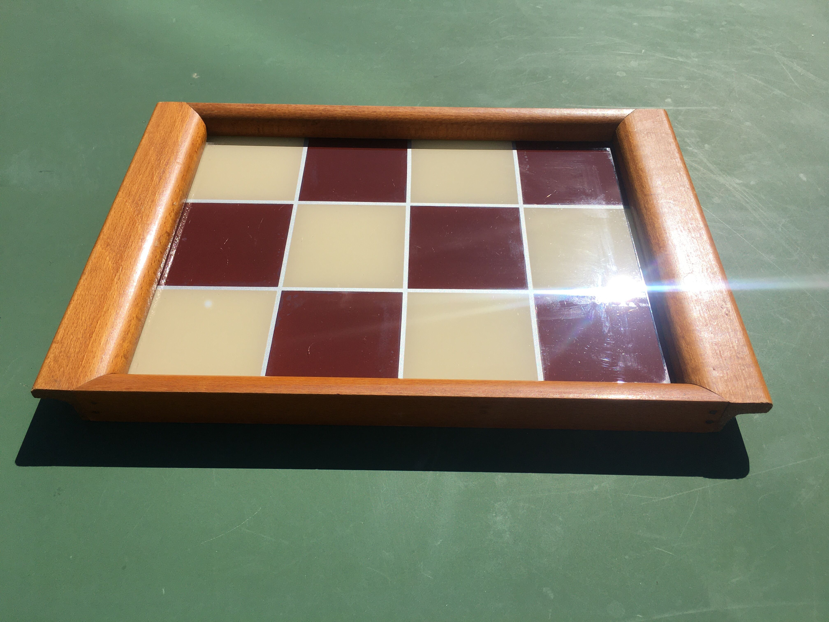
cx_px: 414
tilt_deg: -48.2
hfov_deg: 61.7
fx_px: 695
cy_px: 311
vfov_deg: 48.2
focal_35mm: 29
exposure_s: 1/3344
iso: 25
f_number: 2.2
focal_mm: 4.15
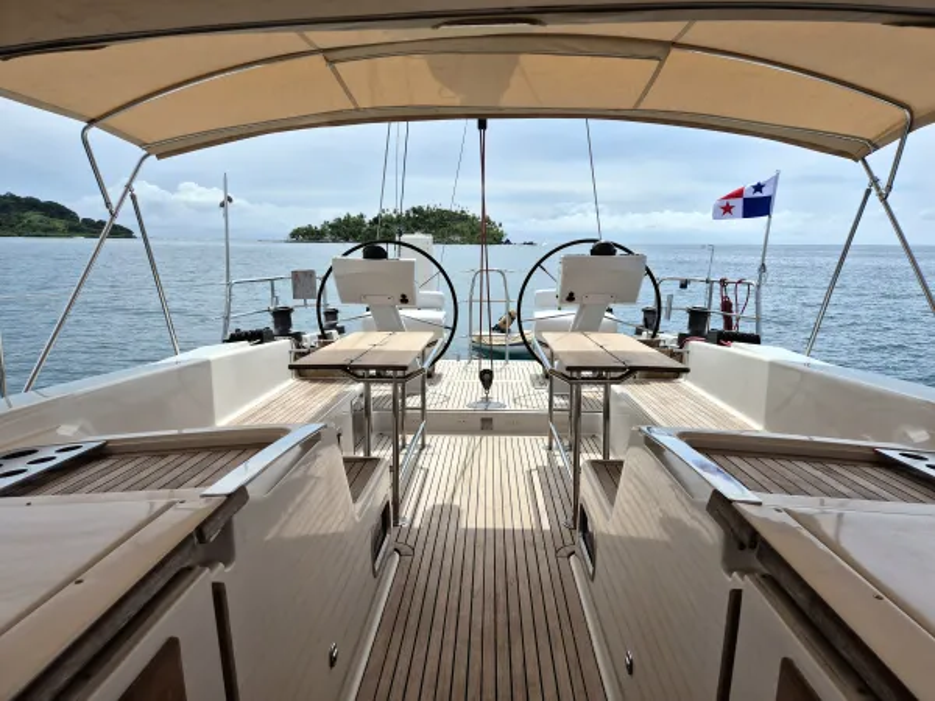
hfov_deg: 73.9
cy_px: 350
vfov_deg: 58.9
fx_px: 621
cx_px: 468
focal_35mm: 23
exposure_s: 1/3333
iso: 25
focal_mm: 5.4
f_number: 1.8
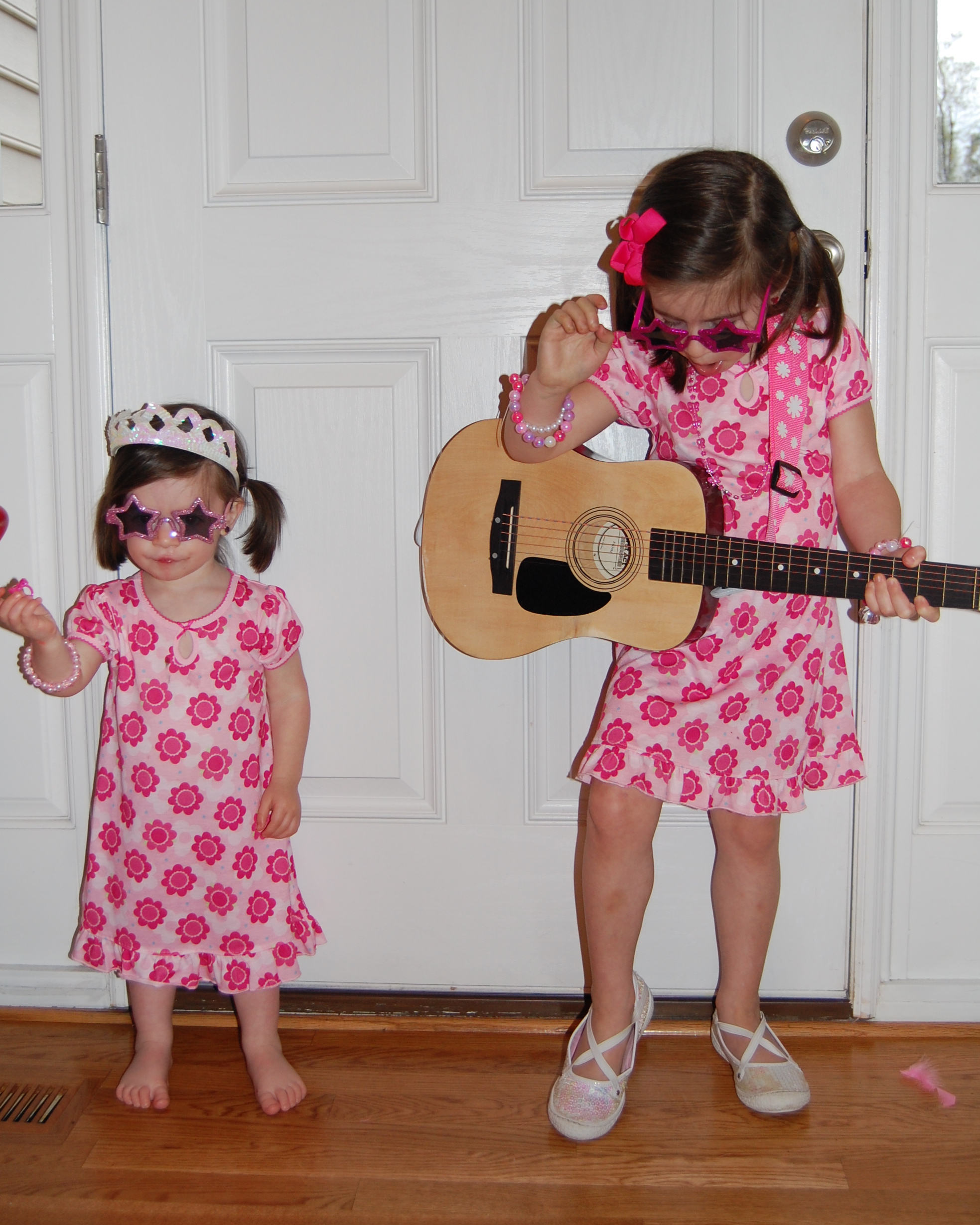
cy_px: 485
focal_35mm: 40
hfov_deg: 37.7
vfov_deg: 46.0
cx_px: 482
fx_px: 1435
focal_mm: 23
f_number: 3.8
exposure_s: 1/60
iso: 400
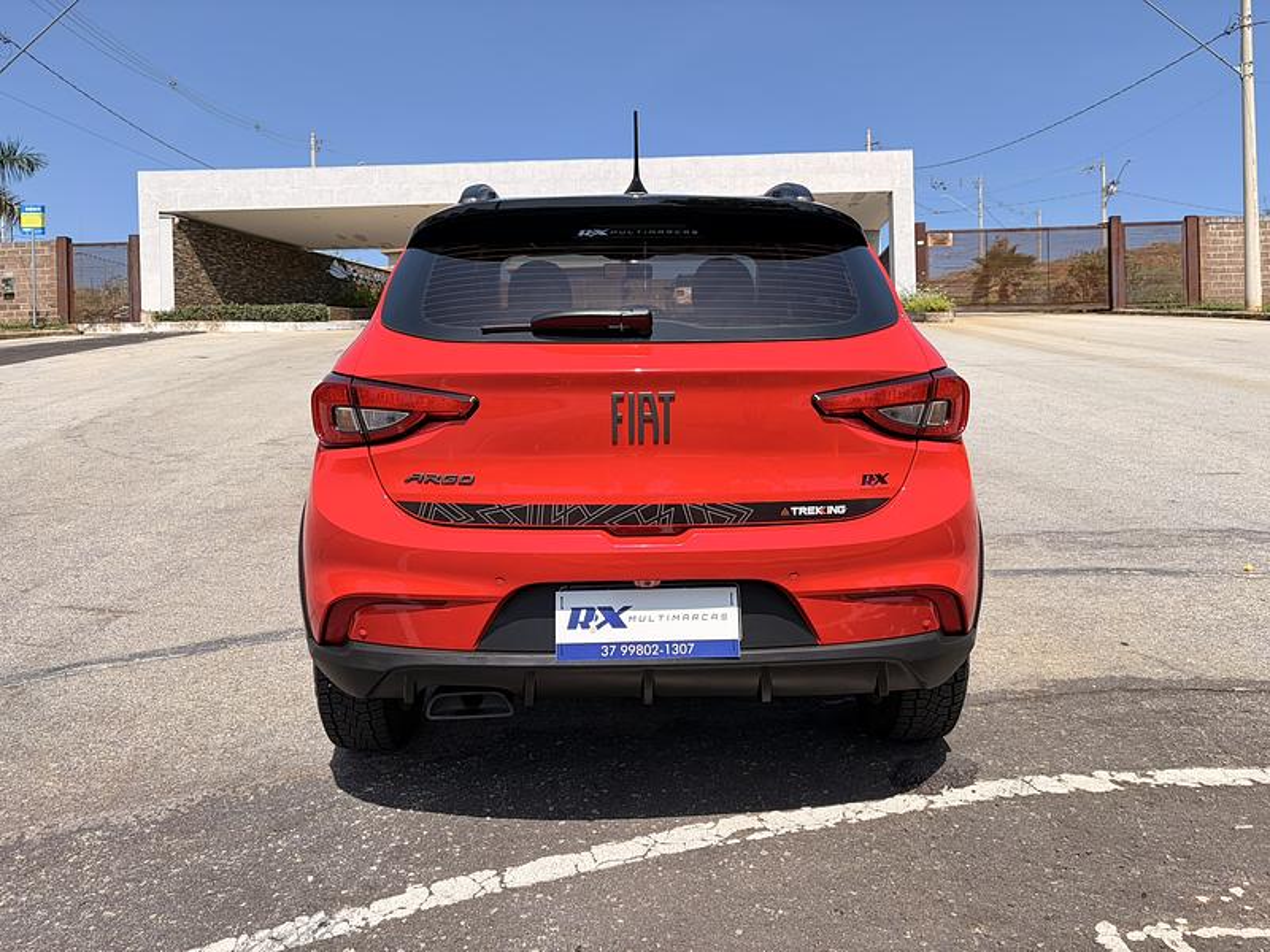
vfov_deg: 53.1
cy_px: 476
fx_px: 954
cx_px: 635
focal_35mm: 26
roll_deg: +1.9
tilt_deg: +1.5
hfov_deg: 67.3
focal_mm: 5.96
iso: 50
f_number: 1.6
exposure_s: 1/2075
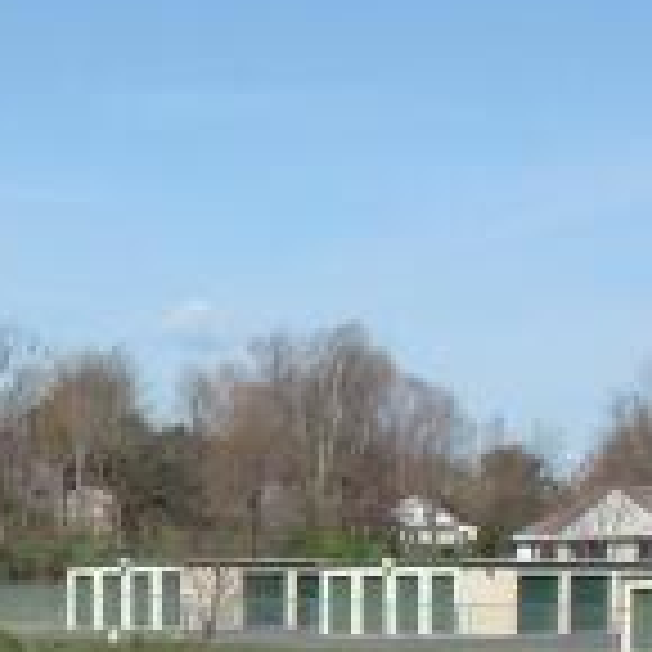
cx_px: -234
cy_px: 877
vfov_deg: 11.4
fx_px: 3175
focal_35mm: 149
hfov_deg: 11.4
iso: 64
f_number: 9
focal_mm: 6.07
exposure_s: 1/125
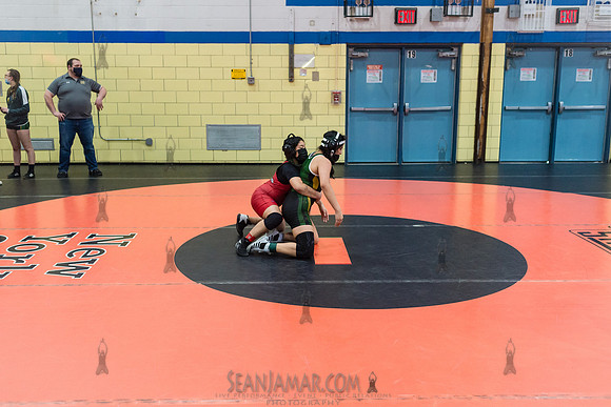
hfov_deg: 50.9
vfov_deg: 35.2
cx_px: 306
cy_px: 204
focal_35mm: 38
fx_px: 642
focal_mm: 35
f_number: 3.5
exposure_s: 1/400
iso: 4000
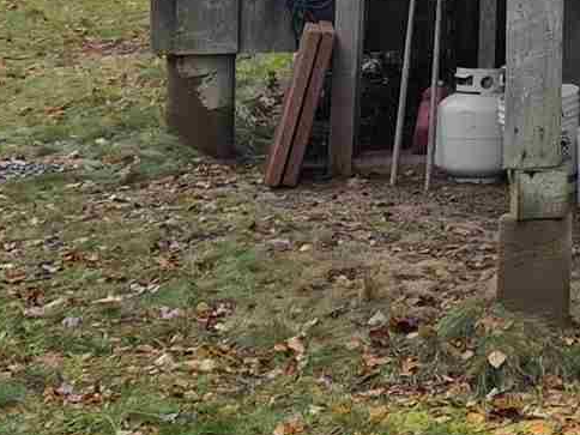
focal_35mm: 146
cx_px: 1367
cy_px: -296
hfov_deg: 11.4
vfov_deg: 9.7
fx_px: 2446
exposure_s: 1/243
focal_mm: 5.4
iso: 25
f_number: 1.8
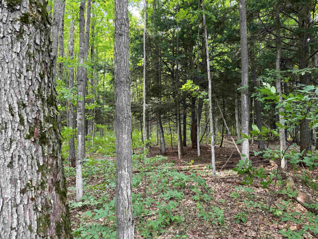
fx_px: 220
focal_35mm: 24
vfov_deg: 56.8
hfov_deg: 71.6
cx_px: 159
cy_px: 120
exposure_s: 1/121
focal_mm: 6.76
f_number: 1.78
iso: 160
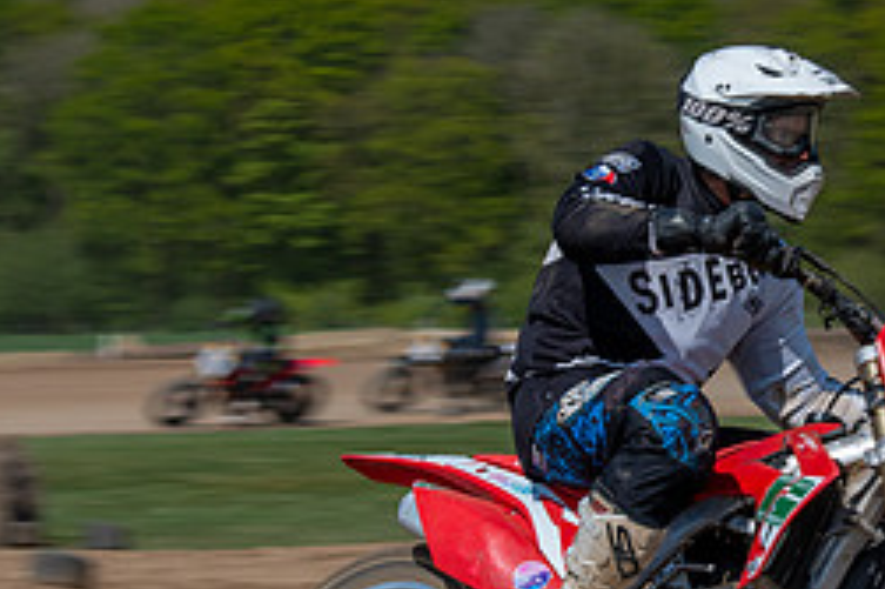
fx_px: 5478
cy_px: 307
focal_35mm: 223
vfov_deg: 6.2
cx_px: 854
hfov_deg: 9.2
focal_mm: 82
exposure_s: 1/250
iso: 100
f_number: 8
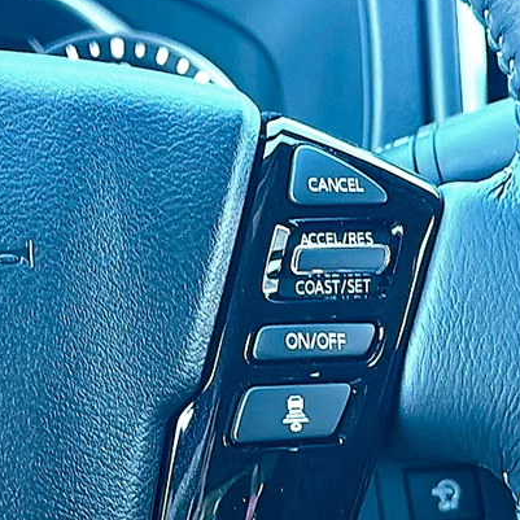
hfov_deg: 24.3
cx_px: 302
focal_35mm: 71
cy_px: 331
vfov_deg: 24.2
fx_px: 1207
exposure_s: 1/145
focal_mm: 6.86
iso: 100
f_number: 1.78
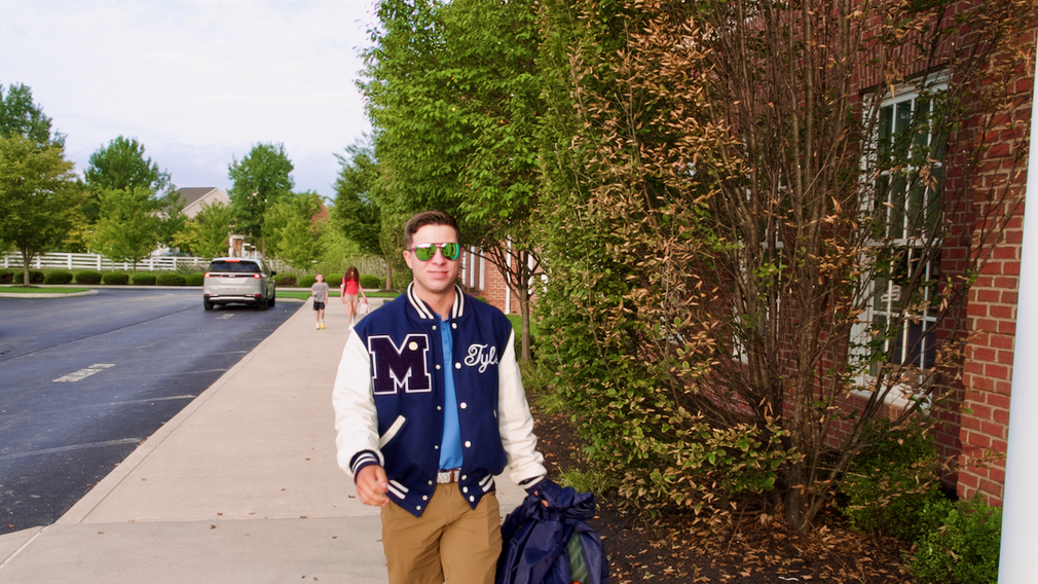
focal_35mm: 34
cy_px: 346
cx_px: 521
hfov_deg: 58.0
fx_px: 936
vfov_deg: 34.5
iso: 100
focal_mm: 11.77
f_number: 2.8
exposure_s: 1/200
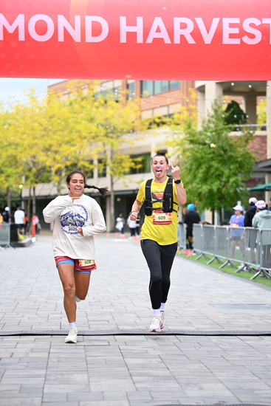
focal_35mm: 85
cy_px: 203
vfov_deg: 23.9
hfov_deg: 16.1
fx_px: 959
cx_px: 136
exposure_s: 1/2000
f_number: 2.8
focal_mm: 85
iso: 640
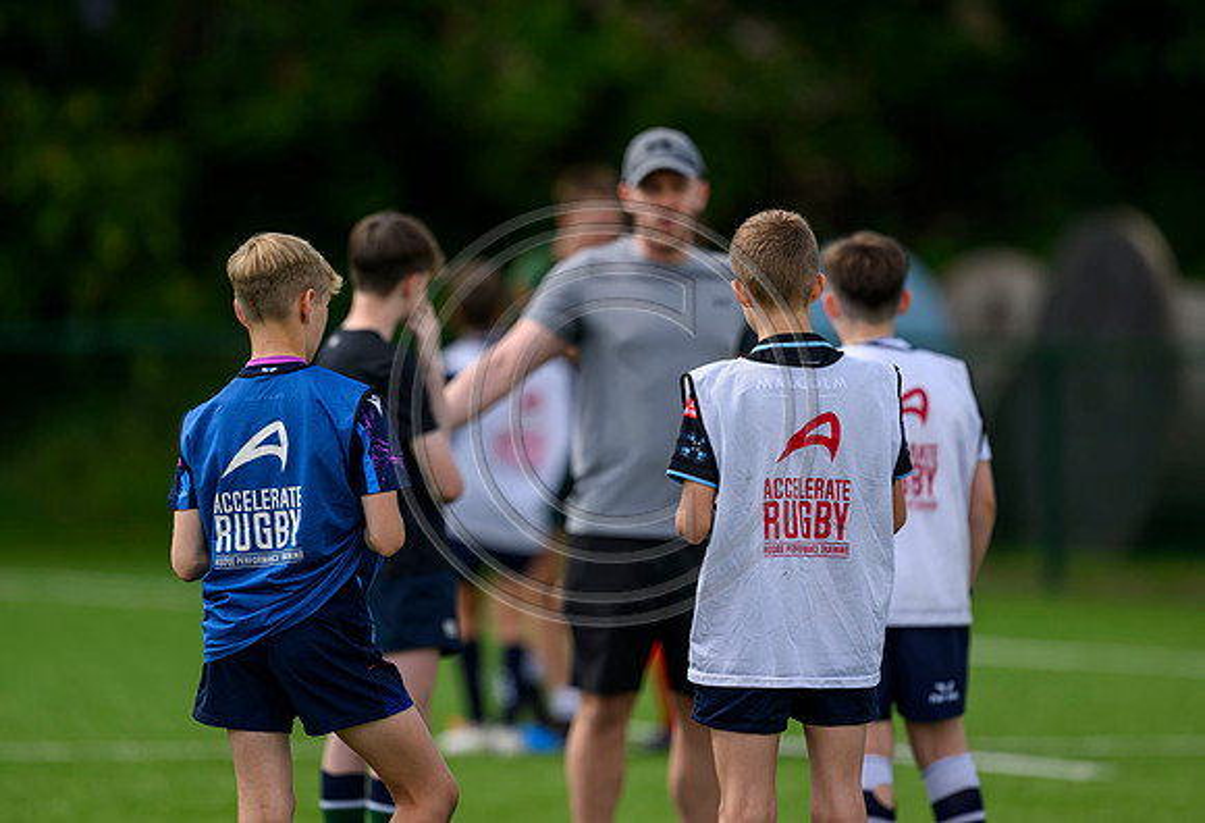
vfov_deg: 2.9
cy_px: 338
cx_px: 674
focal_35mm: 479
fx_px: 16154
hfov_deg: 4.3
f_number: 3.2
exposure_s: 1/1250
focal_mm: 400
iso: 160
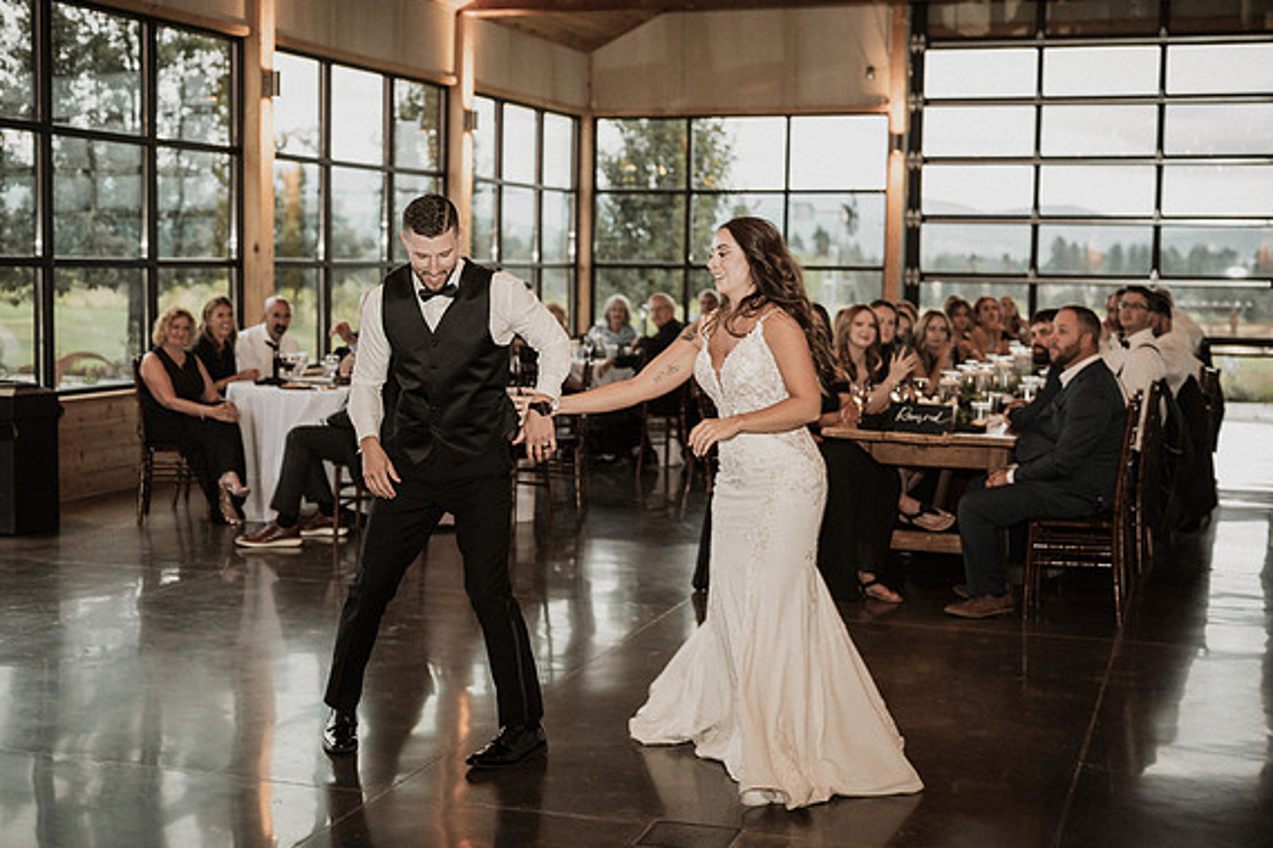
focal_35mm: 51
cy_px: 422
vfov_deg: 26.5
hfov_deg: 38.9
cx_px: 626
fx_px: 1803
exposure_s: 1/100
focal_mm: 50
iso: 800
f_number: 2.8
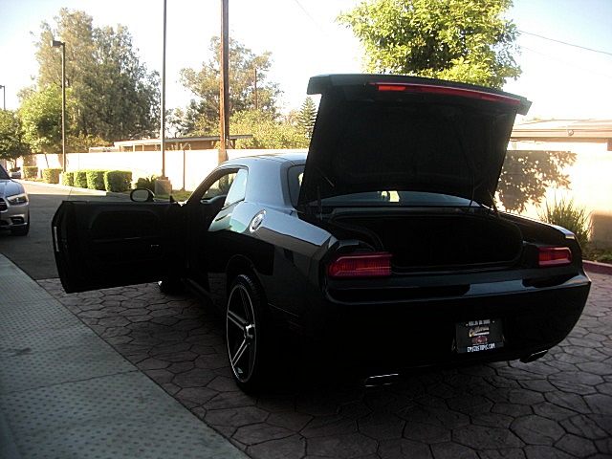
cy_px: 230
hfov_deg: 51.4
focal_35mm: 36
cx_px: 306
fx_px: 636
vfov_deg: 39.7
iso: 50
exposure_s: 1/200
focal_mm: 6.3
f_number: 2.8
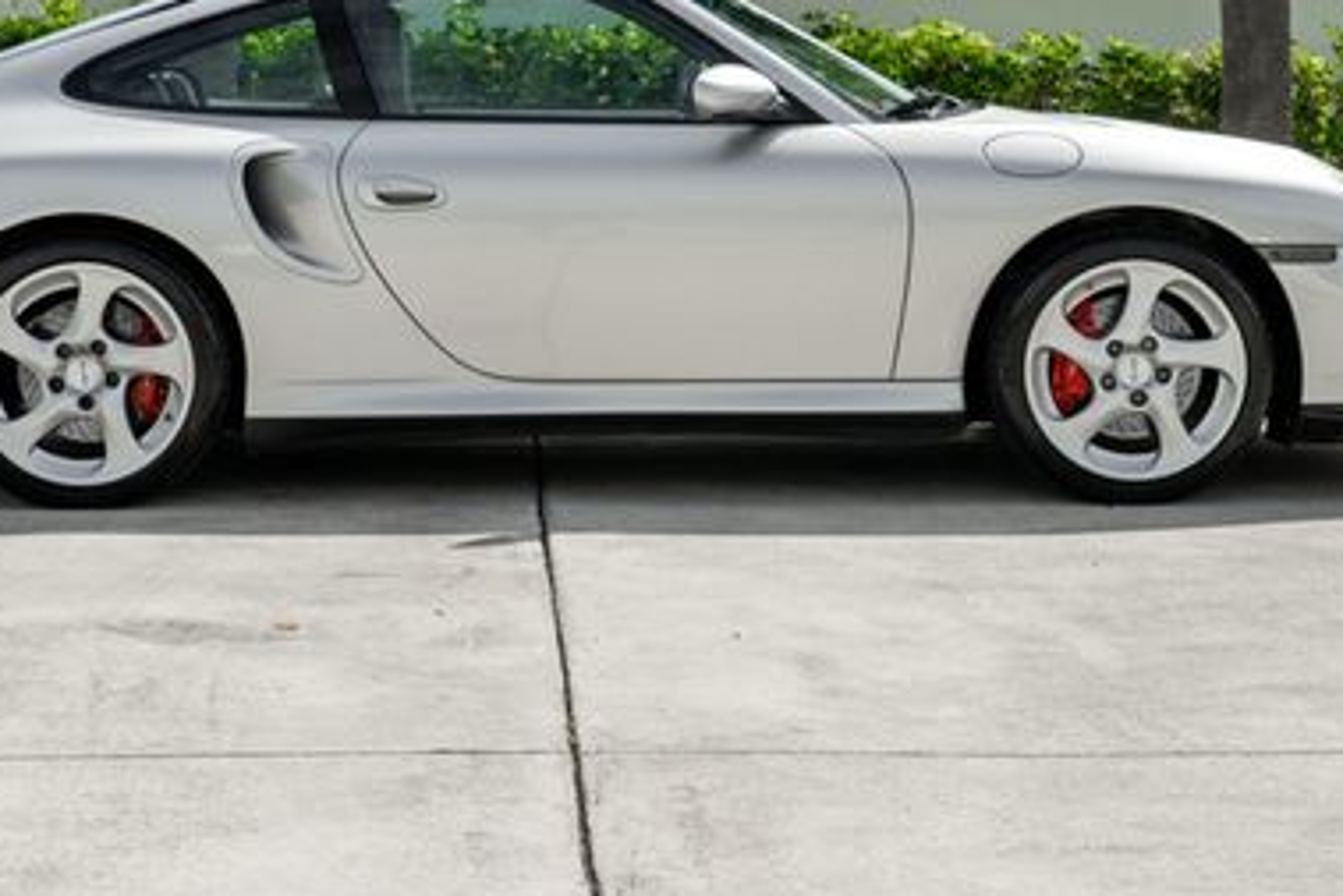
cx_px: 655
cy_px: 159
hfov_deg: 22.4
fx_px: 3396
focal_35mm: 91
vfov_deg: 14.9
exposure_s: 1/160
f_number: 8
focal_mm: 45
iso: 200
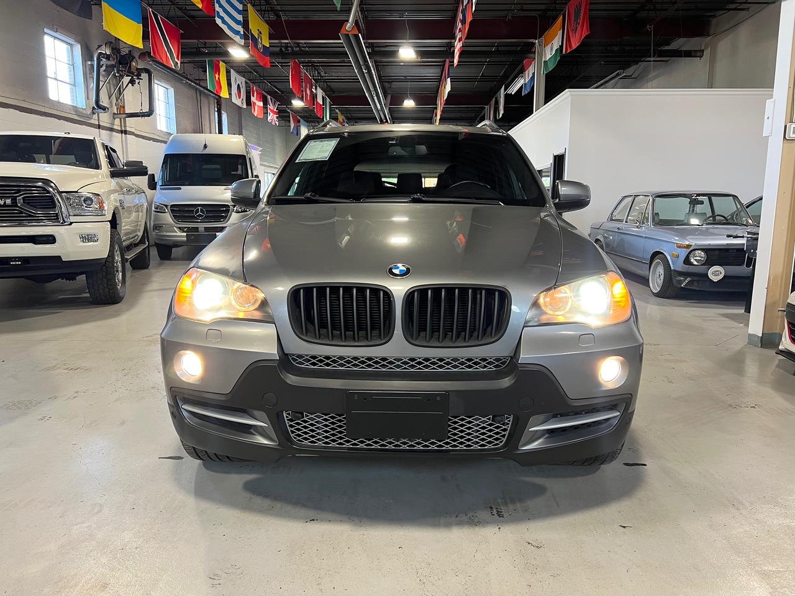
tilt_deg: -9.5
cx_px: 398
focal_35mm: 26
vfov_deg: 53.1
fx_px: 597
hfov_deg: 67.3
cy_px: 298
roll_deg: -0.4
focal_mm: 5.7
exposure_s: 1/60
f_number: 1.5
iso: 125
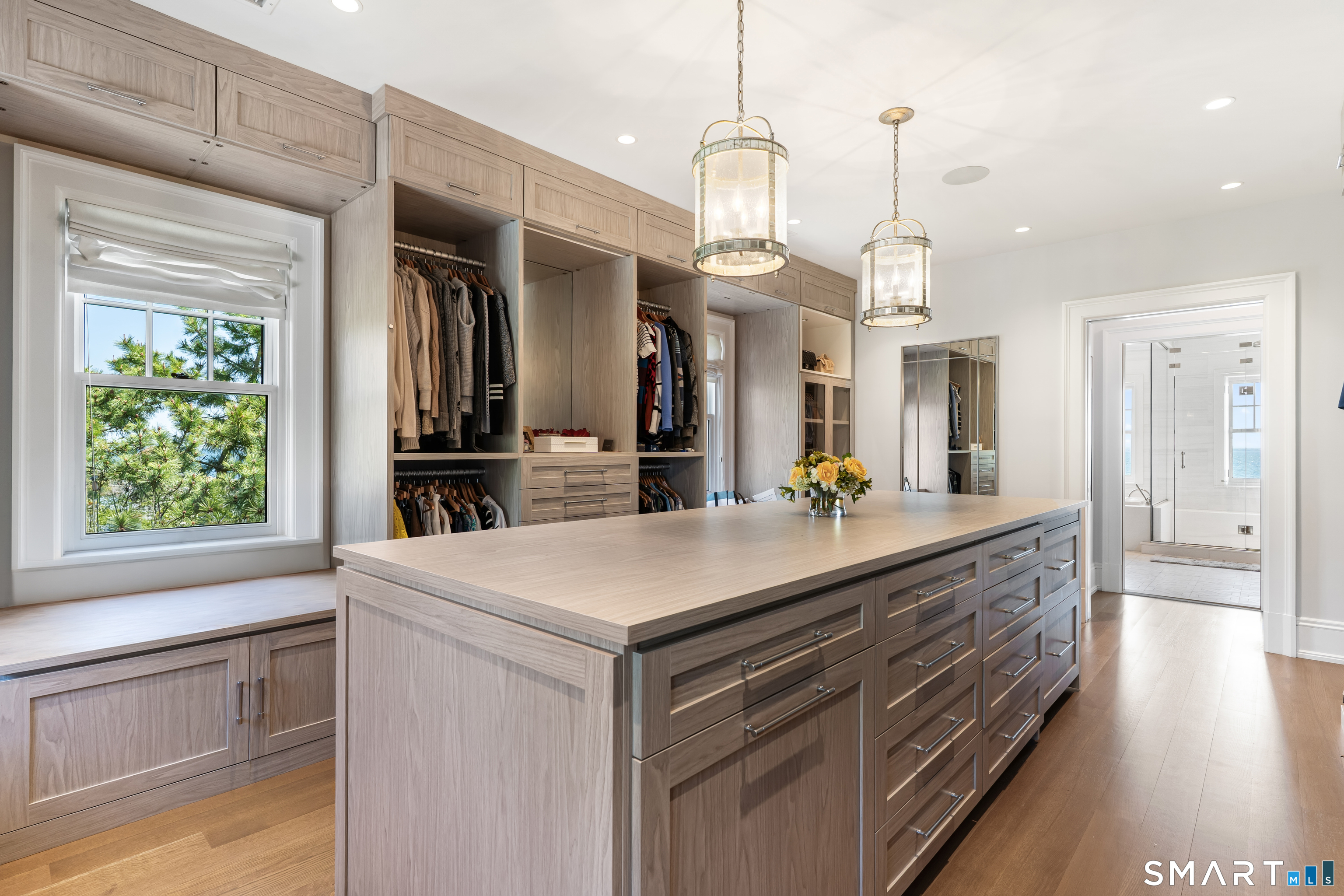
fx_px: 635
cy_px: 448
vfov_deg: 70.4
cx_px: 672
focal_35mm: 17
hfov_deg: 93.3
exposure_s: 1/5
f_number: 8
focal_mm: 17
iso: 320
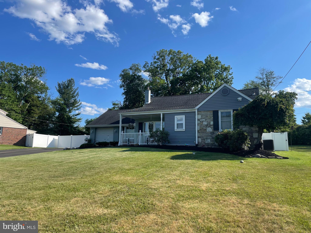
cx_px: 156
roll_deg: -0.9
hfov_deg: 67.3
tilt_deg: +9.7
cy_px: 116
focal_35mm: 26
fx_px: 234
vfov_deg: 53.1
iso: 32
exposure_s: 1/2618
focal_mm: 4.2
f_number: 1.6
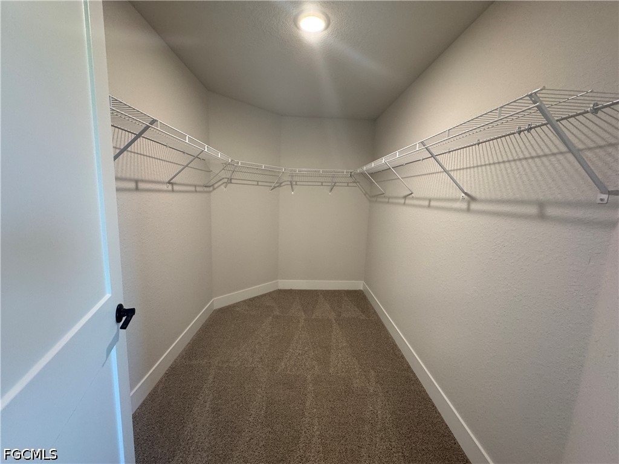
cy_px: 232
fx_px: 250
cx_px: 310
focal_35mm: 14
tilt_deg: -9.1
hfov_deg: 102.1
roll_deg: -2.1
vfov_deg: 85.7
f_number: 2.2
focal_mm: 2.22
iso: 160
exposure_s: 1/60
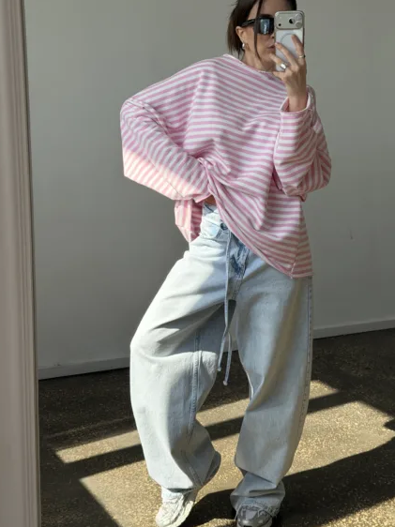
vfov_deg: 33.7
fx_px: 868
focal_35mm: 57
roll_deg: +0.3
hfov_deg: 25.6
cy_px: 221
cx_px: 225
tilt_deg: -17.4
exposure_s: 1/1931
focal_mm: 6.76
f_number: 1.78
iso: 80
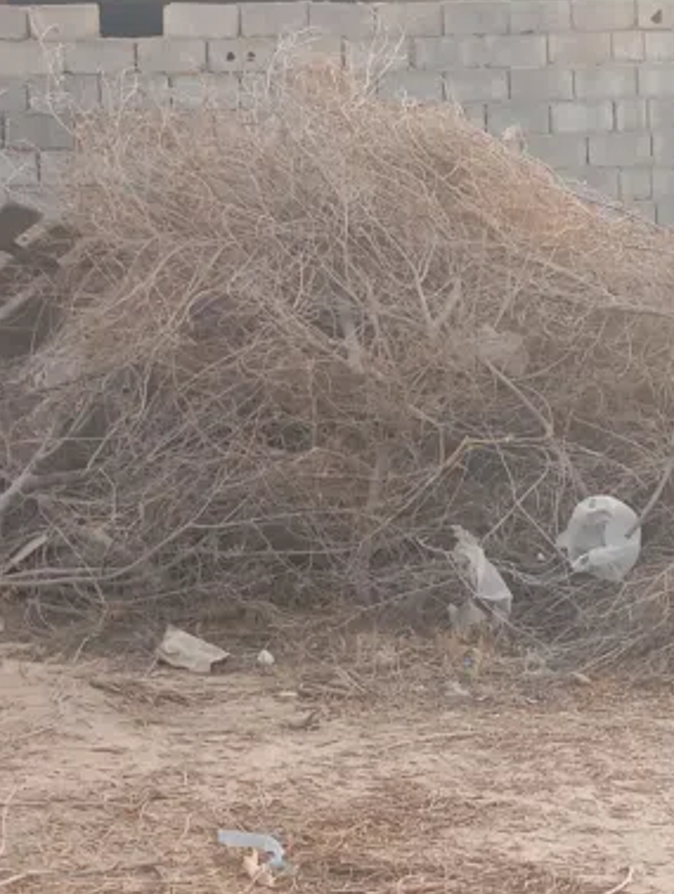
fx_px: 2536
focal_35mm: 98
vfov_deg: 20.0
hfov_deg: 15.1
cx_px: 345
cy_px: 447
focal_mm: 4.27
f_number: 1.8
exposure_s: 1/107
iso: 106
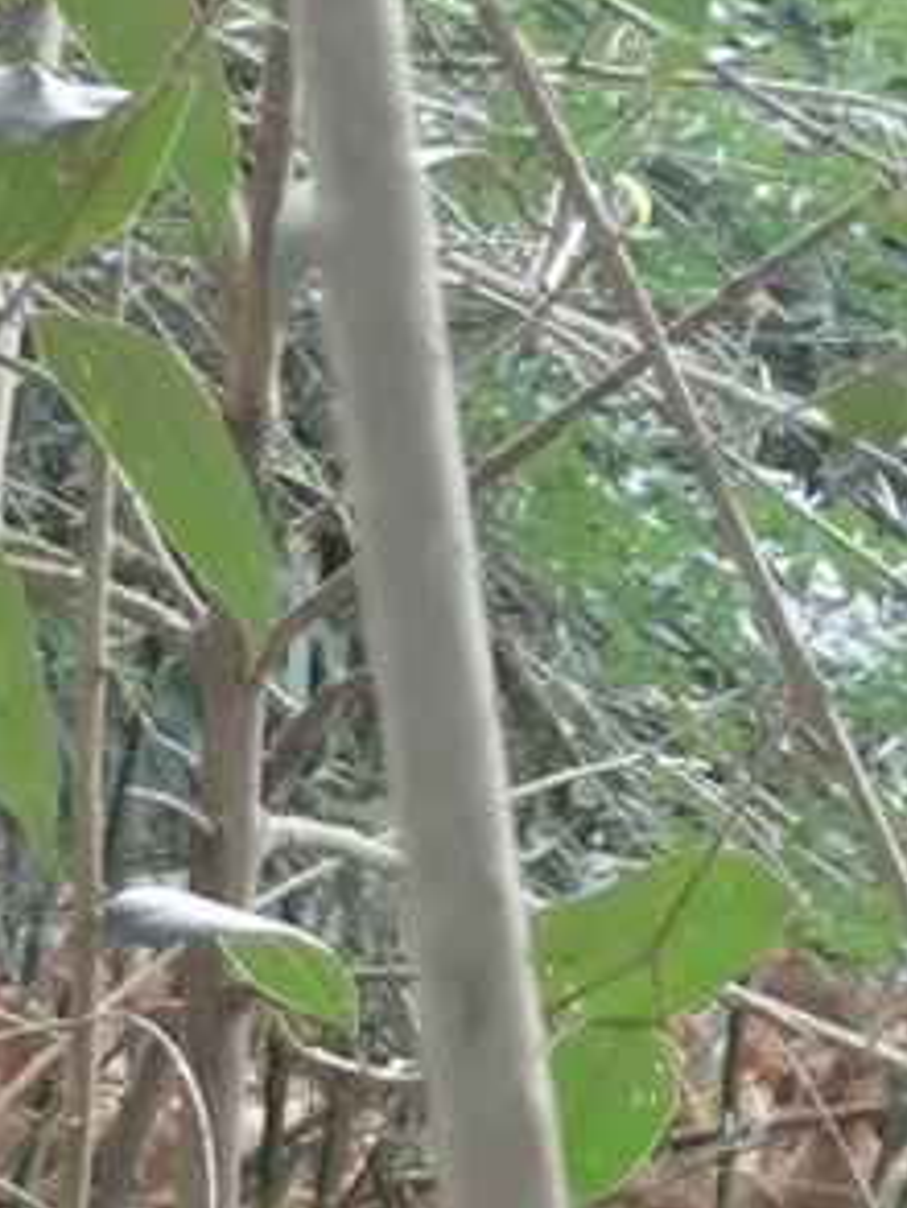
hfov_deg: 5.2
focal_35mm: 284
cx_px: -734
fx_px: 9915
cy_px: 971
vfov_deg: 7.0
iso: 160
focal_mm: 5.58
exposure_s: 1/120
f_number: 1.8
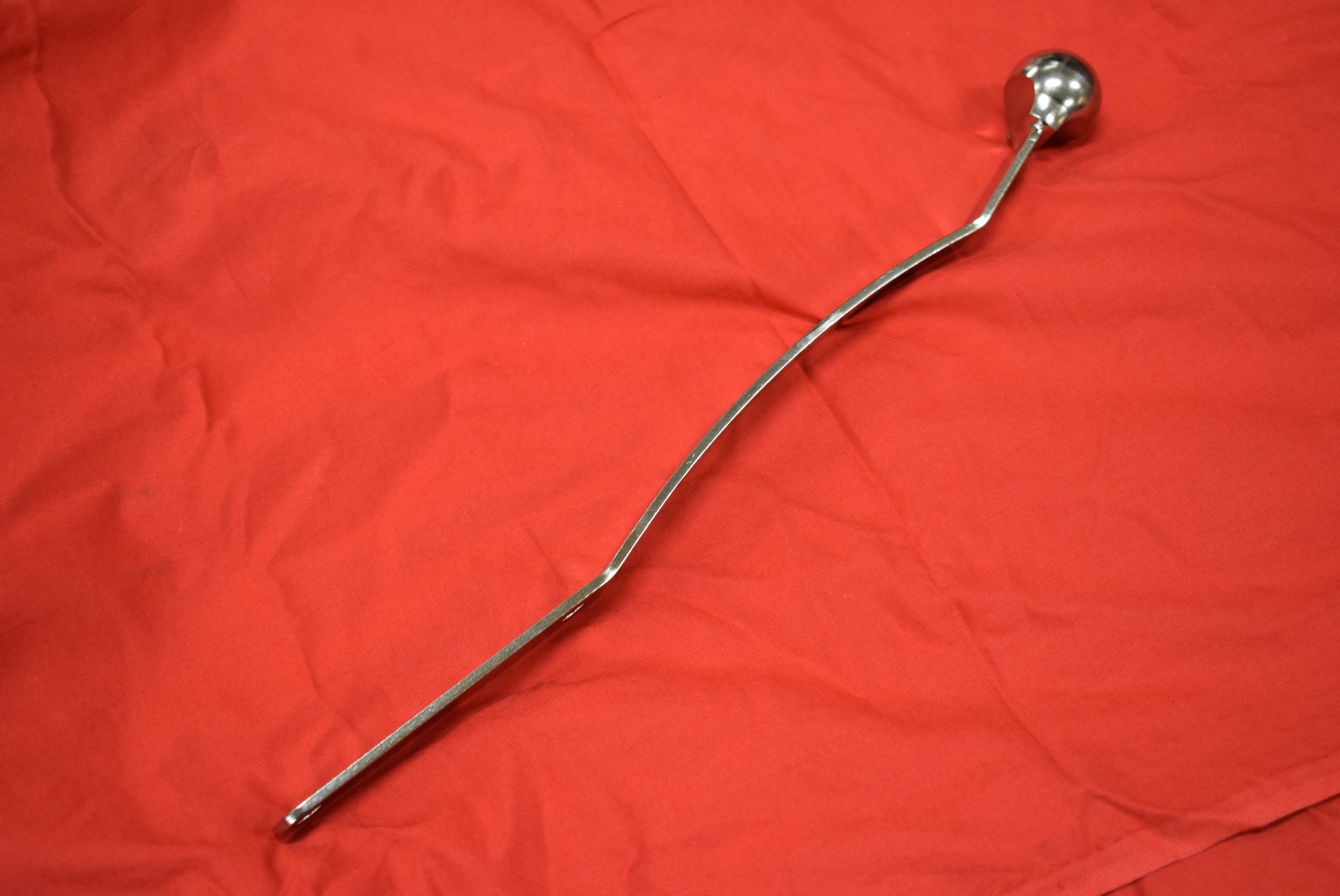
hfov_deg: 36.8
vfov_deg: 25.1
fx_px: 2011
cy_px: 448
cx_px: 670
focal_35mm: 54
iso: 800
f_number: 5
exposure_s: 1/30
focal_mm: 36
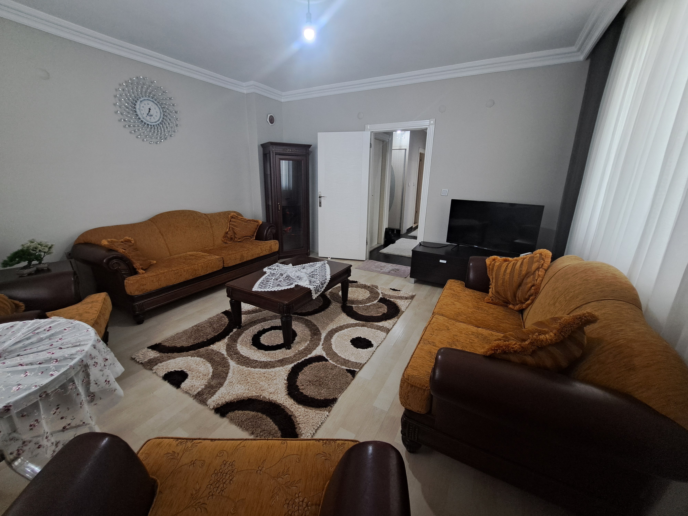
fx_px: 258
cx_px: 344
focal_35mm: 13
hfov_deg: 106.2
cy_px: 258
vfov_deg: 89.9
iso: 160
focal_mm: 1.74
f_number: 2.2
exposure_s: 1/50
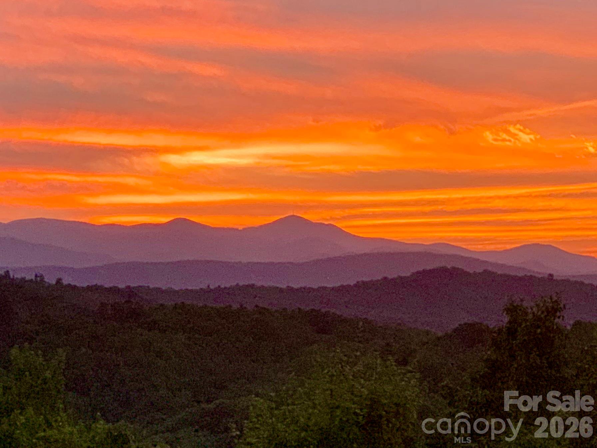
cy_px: 224
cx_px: 298
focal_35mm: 52
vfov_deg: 28.0
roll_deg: -2.5
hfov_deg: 36.8
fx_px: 897
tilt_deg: +3.9
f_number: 2.4
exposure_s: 1/60
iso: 250
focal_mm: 6
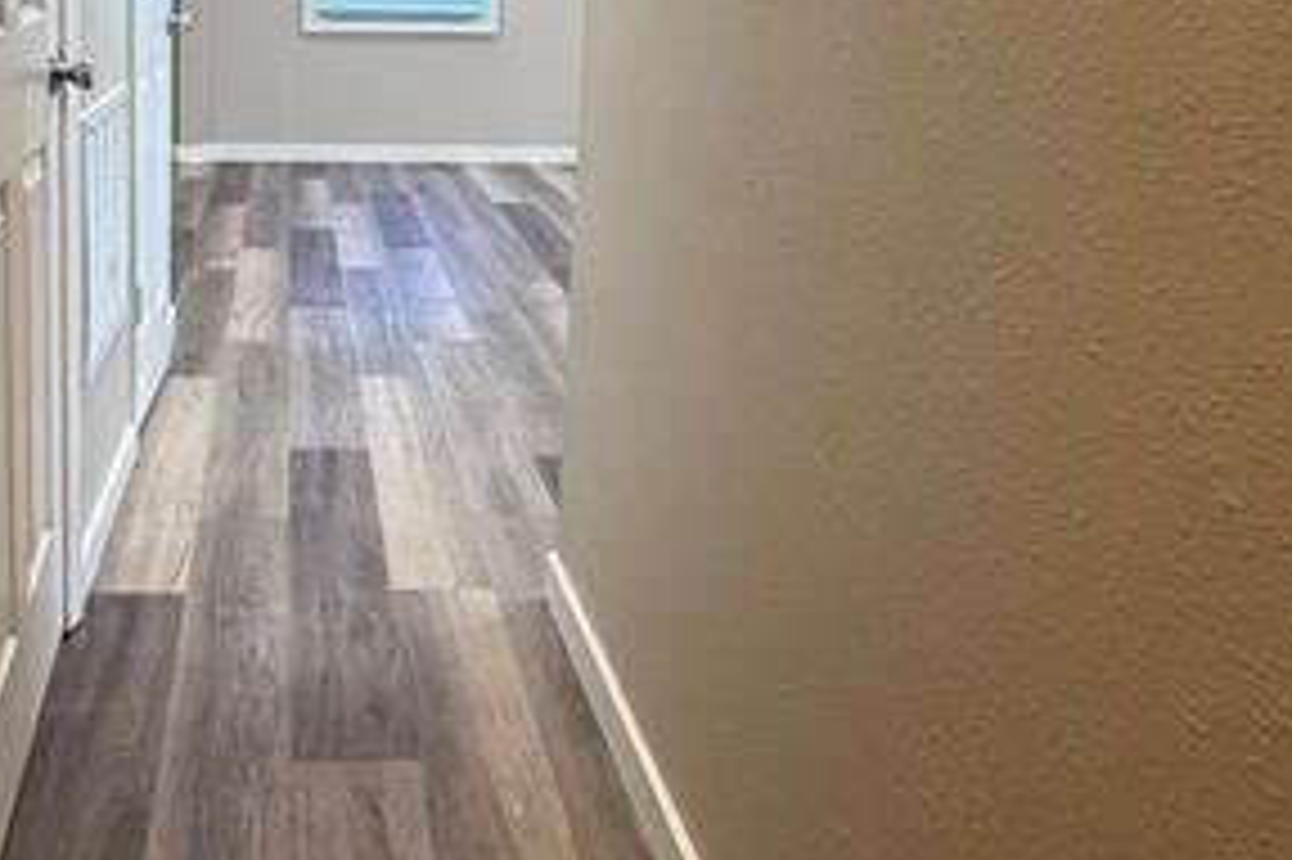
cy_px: 180
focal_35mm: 39
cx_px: 347
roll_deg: -0.7
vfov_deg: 33.3
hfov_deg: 48.0
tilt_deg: -9.0
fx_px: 1399
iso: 250
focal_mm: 2.22
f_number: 2.2
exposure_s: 1/60
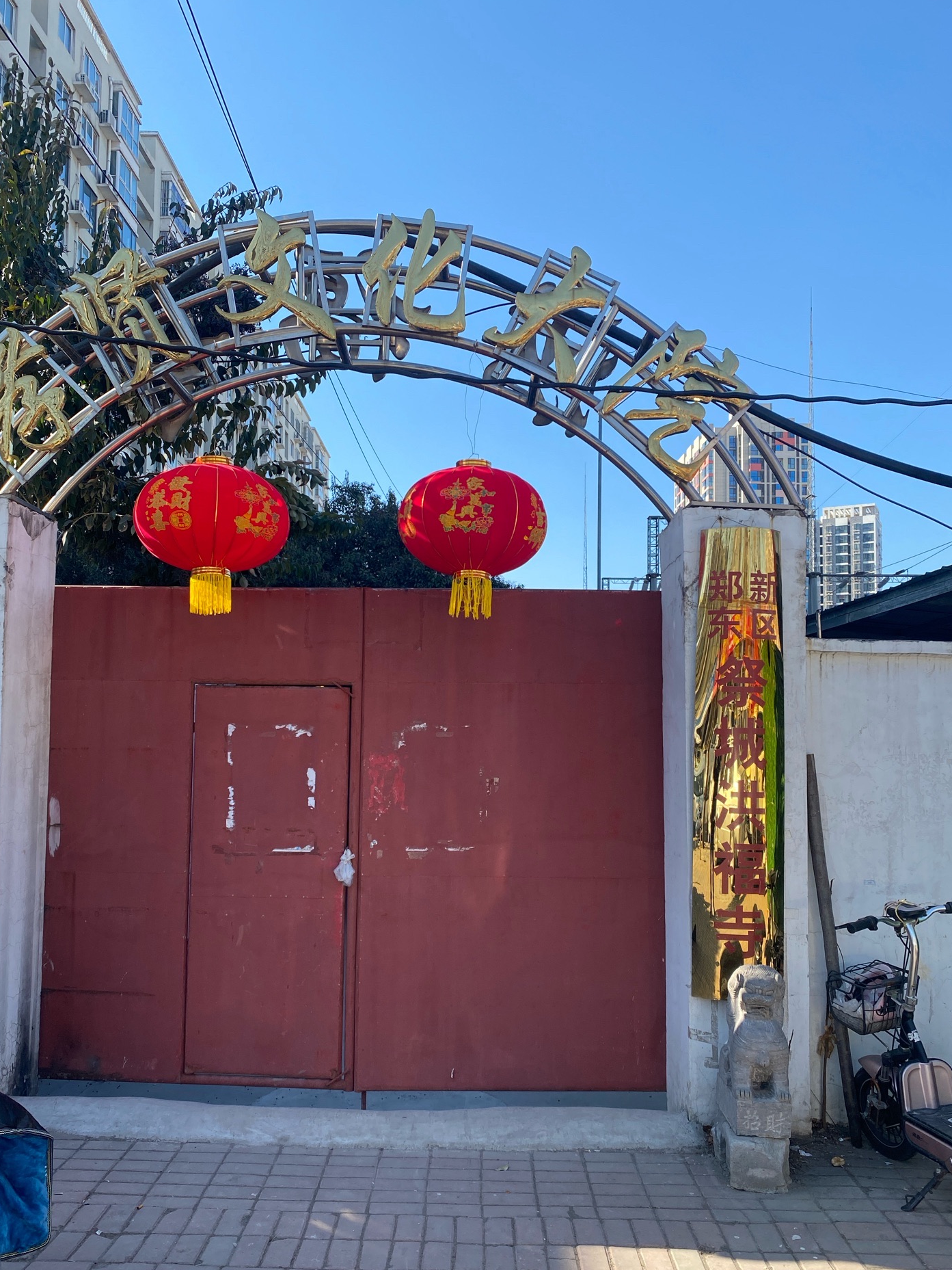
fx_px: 1027
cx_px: 450
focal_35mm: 28
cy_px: 674
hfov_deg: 49.7
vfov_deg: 63.4
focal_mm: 4.25
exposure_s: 1/1114
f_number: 1.8
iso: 32
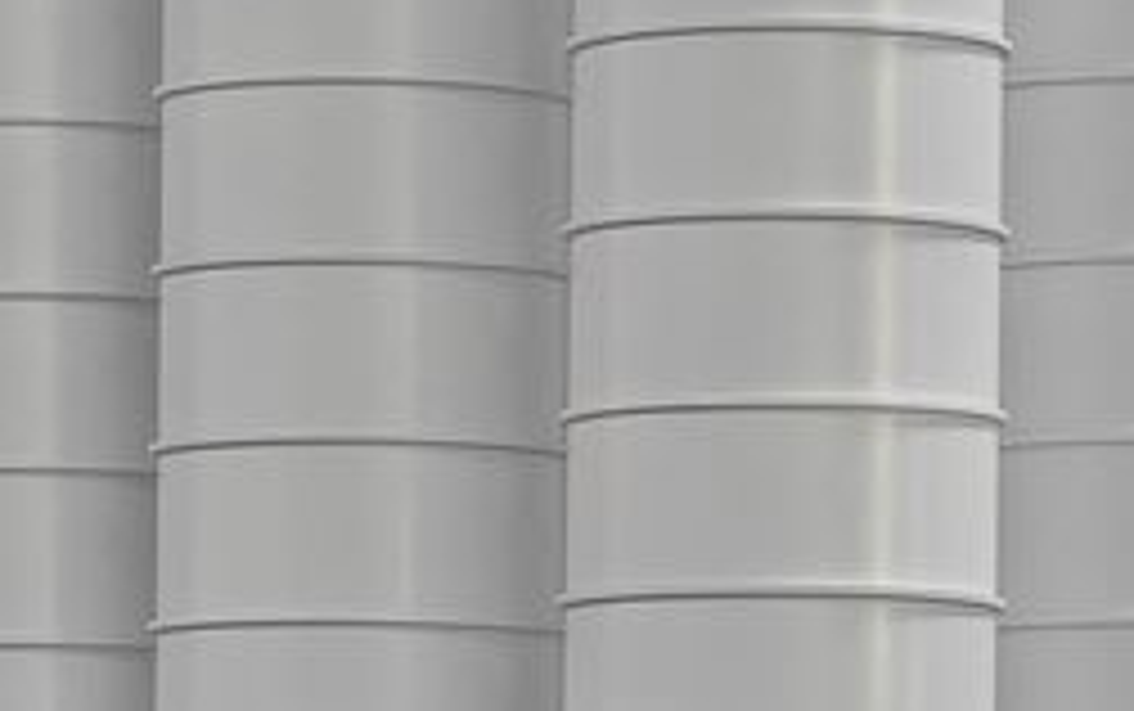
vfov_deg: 4.1
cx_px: 63
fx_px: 9991
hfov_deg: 6.5
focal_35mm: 323
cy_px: 662
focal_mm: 9.87
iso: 320
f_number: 1.8
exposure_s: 1/100
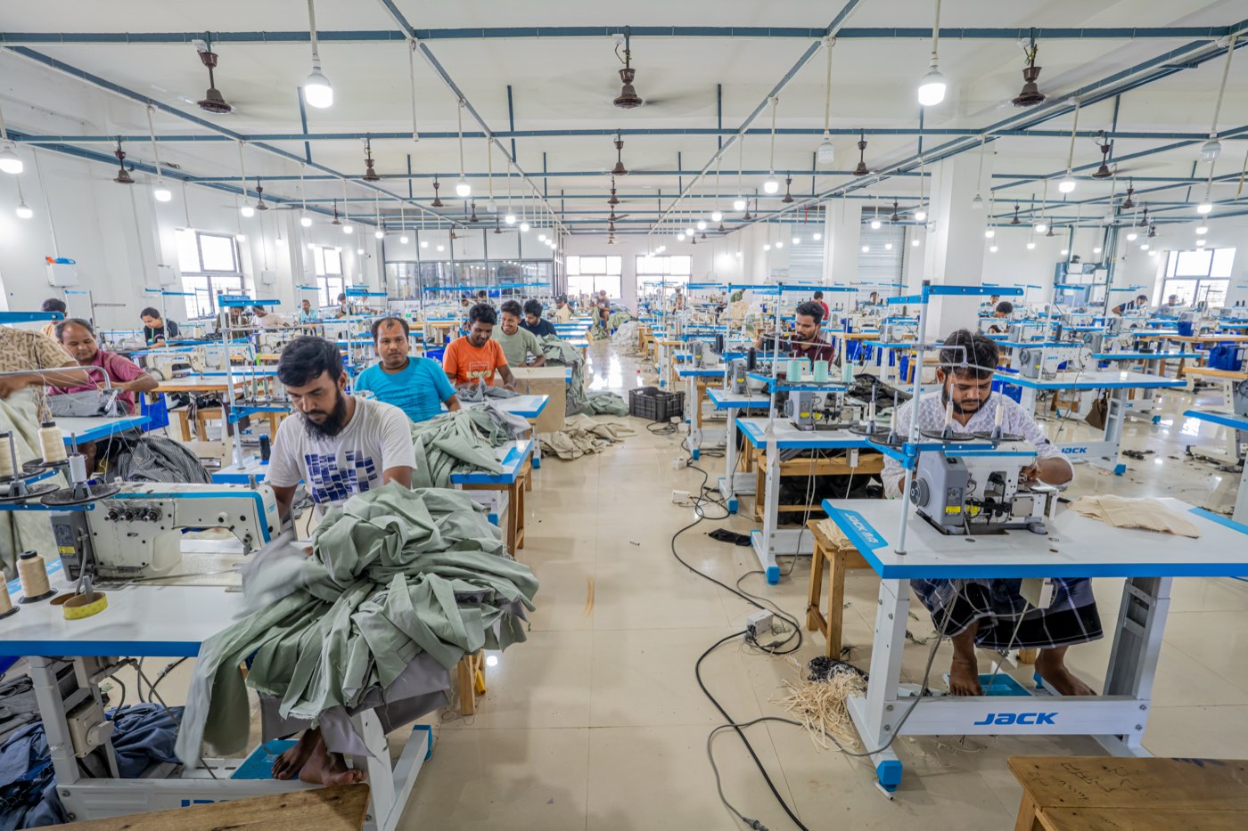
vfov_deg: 70.4
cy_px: 416
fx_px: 589
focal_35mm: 17
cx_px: 624
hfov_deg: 93.3
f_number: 7.1
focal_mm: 17
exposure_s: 1/25
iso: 640
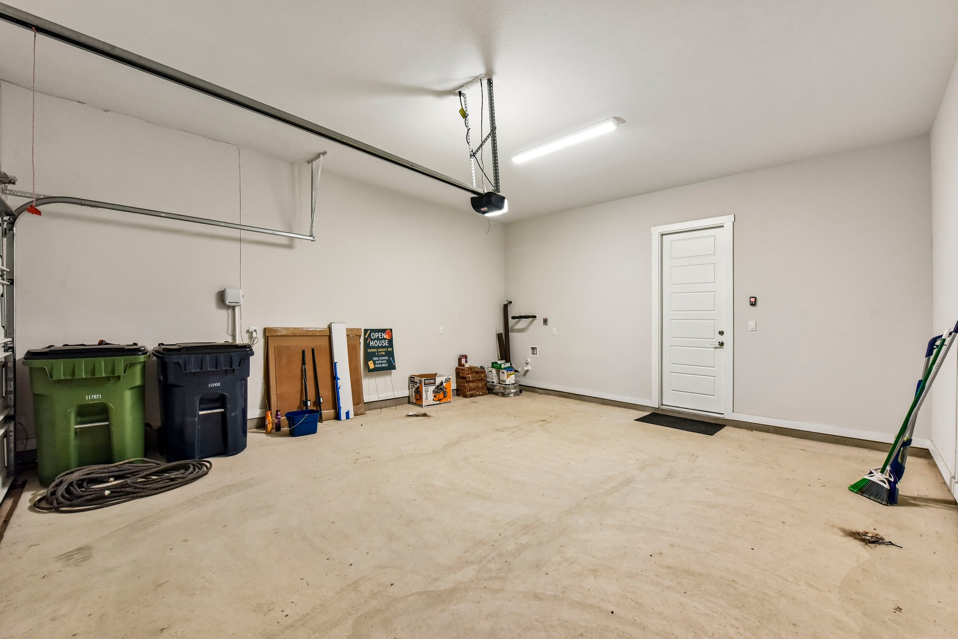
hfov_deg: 104.3
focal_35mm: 14
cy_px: 320
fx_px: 372
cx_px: 479
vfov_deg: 81.2
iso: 1100
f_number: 8
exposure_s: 1/15
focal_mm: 14
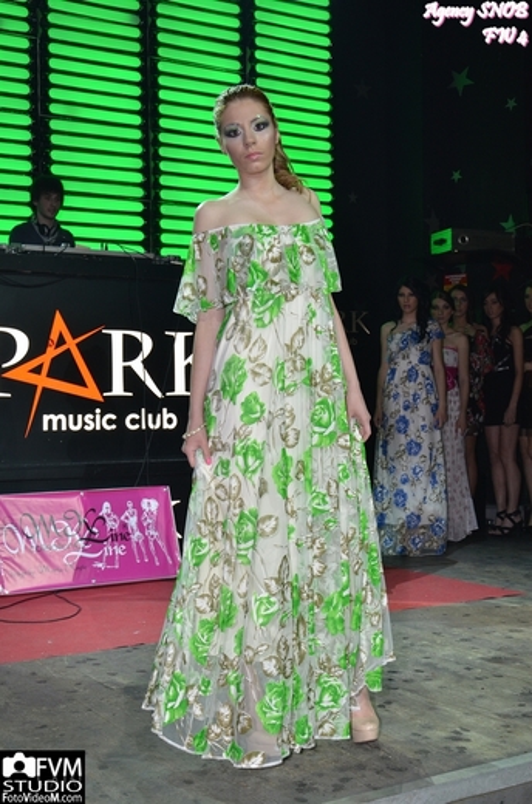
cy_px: 402
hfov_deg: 29.7
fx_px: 1003
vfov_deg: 43.7
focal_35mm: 45
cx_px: 266
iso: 640
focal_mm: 30
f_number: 6.3
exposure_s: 1/60
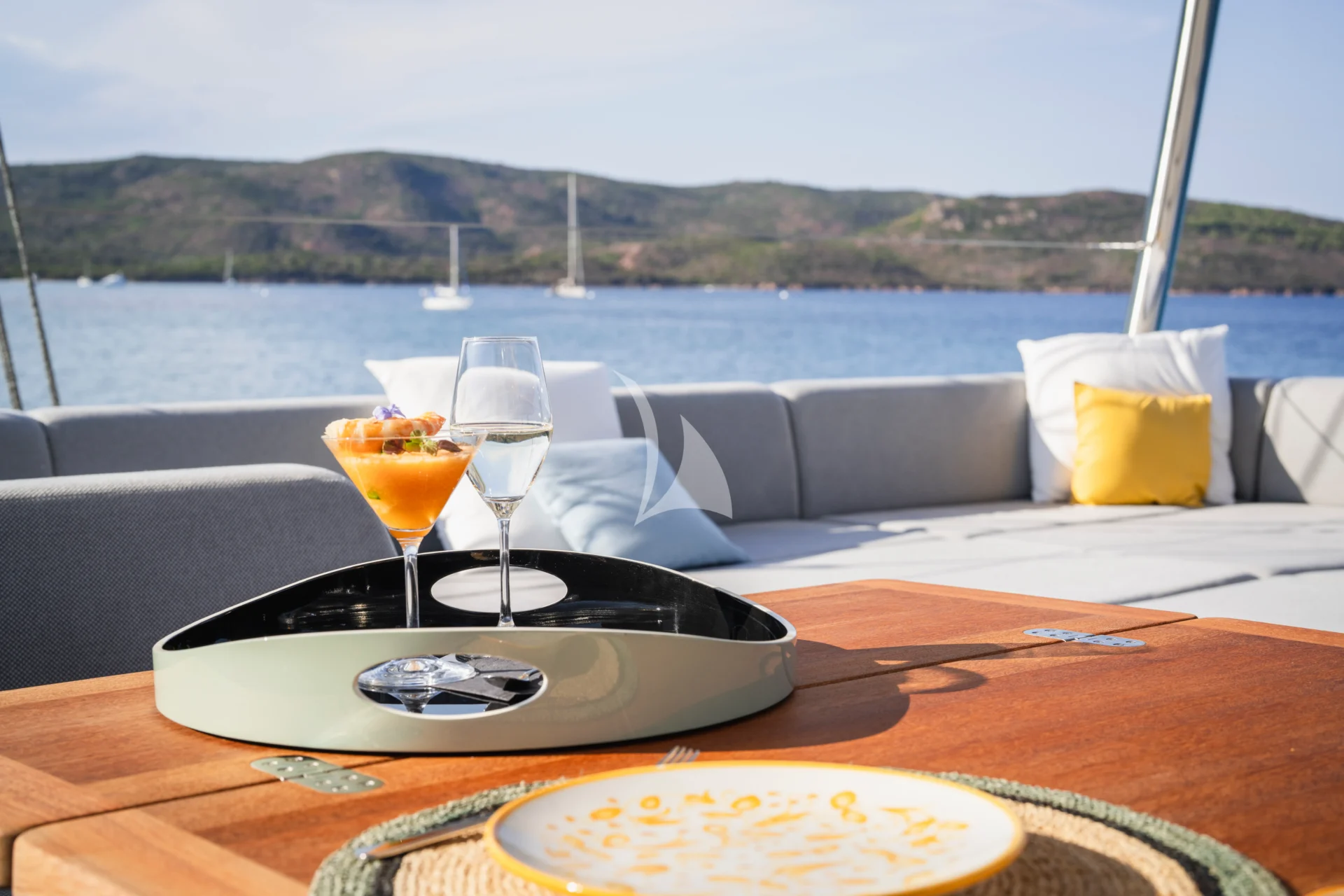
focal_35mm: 50
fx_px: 1867
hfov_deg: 39.6
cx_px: 672
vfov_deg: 27.0
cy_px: 448
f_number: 7.1
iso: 160
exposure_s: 1/400
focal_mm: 50
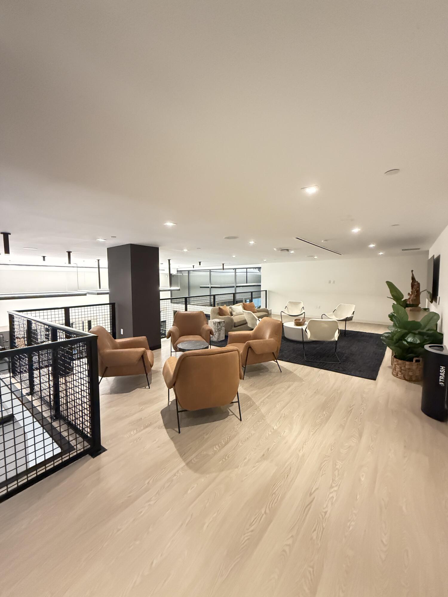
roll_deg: +0.3
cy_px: 298
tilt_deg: -4.1
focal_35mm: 14
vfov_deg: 102.1
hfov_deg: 85.7
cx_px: 224
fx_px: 242
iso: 1250
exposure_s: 1/60
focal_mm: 2.22
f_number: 2.2
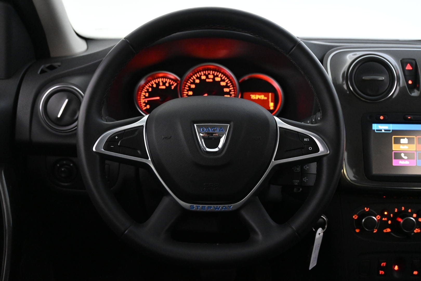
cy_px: 140
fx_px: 430
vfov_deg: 36.2
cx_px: 210
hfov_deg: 52.2
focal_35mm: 37
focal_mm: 24.5
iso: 4500
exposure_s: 1/40
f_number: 4.2
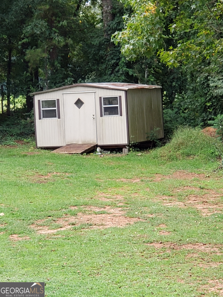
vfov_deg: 36.8
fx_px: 447
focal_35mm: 52
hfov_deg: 28.0
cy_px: 148
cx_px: 112
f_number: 2.4
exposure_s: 1/120
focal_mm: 6
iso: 40
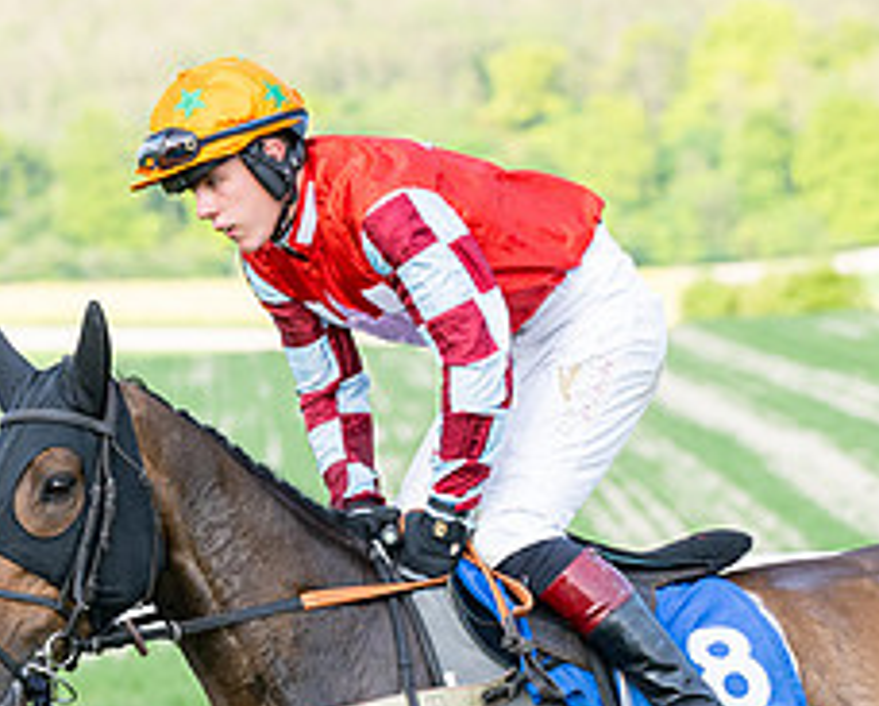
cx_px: 271
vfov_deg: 4.6
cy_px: 664
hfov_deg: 5.8
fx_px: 8726
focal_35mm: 335
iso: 400
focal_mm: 104
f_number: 4
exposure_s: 1/1250
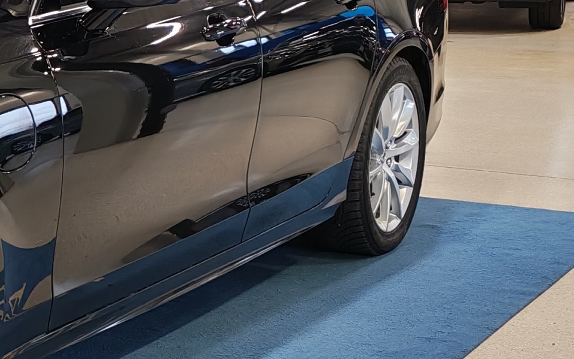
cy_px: 216
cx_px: -250
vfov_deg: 12.2
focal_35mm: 107
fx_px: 1674
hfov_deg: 17.7
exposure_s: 1/100
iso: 160
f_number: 1.9
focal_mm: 6.12
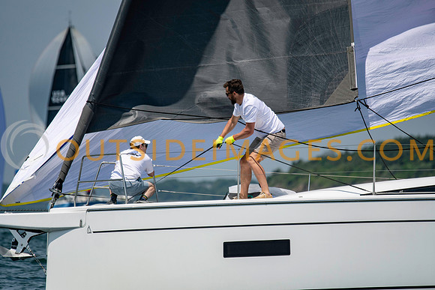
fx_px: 5439
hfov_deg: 4.6
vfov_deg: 3.1
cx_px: 218
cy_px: 145
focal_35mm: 450
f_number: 4
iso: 200
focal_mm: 300
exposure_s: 1/6400
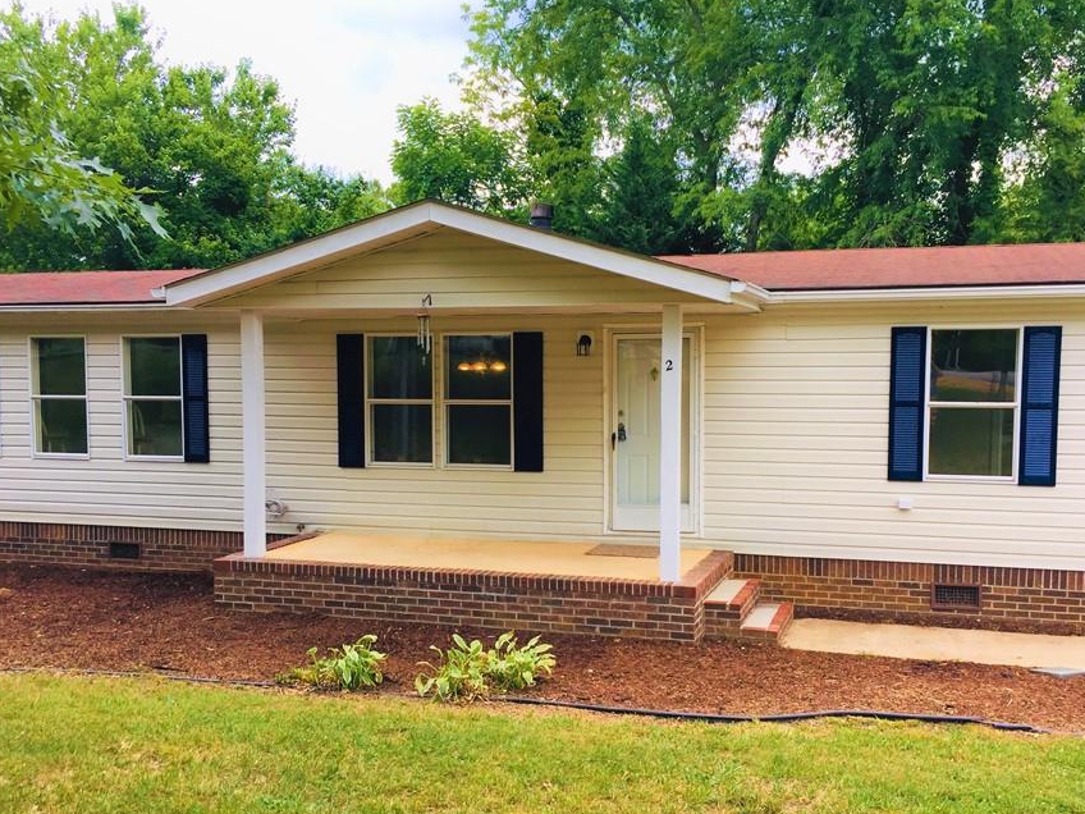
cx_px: 541
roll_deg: -0.2
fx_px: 1097
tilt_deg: -5.1
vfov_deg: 40.6
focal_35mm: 35
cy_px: 463
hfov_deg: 52.6
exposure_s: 1/557
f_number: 2.2
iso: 32
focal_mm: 4.15
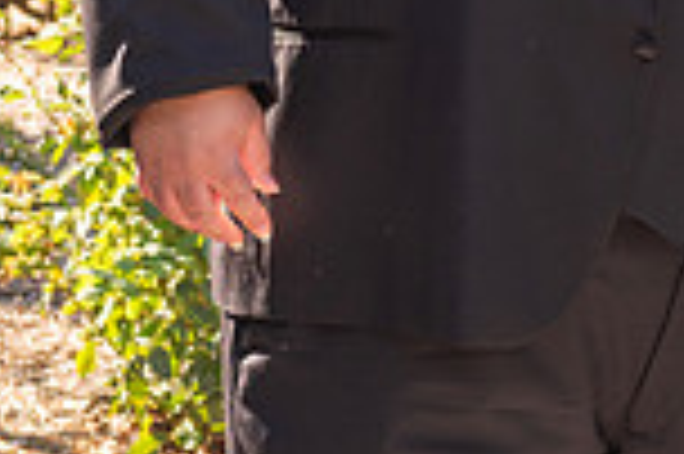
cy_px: -182
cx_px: 1143
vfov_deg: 6.1
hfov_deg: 9.0
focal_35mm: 222
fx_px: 4213
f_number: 5.6
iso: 200
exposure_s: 1/250
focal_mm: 58
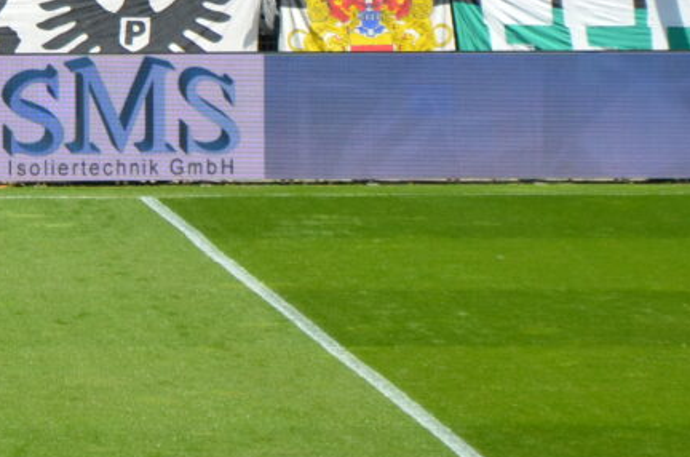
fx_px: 11166
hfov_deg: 3.5
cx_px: -45
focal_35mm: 584
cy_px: -296
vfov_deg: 2.3
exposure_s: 1/640
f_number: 6.3
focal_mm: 105
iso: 200
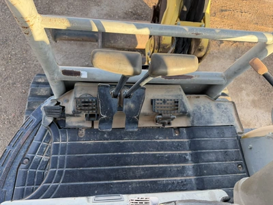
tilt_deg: -65.0
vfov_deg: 56.8
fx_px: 189
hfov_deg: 71.6
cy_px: 102
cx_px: 136
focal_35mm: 24
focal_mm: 6.76
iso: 100
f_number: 1.78
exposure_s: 1/410
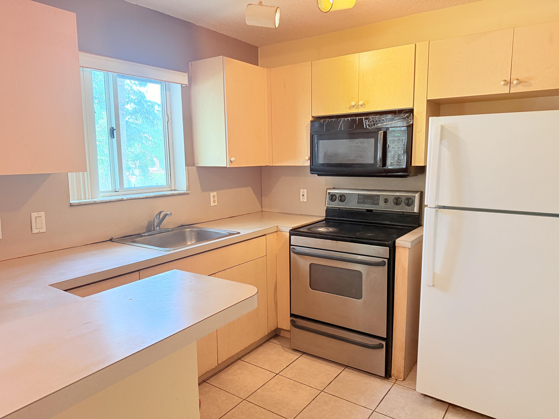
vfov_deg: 56.8
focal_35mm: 24
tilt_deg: -7.7
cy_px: 210
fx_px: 388
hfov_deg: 71.6
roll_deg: +0.4
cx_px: 280
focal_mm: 6.76
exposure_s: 1/60
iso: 250
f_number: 1.78
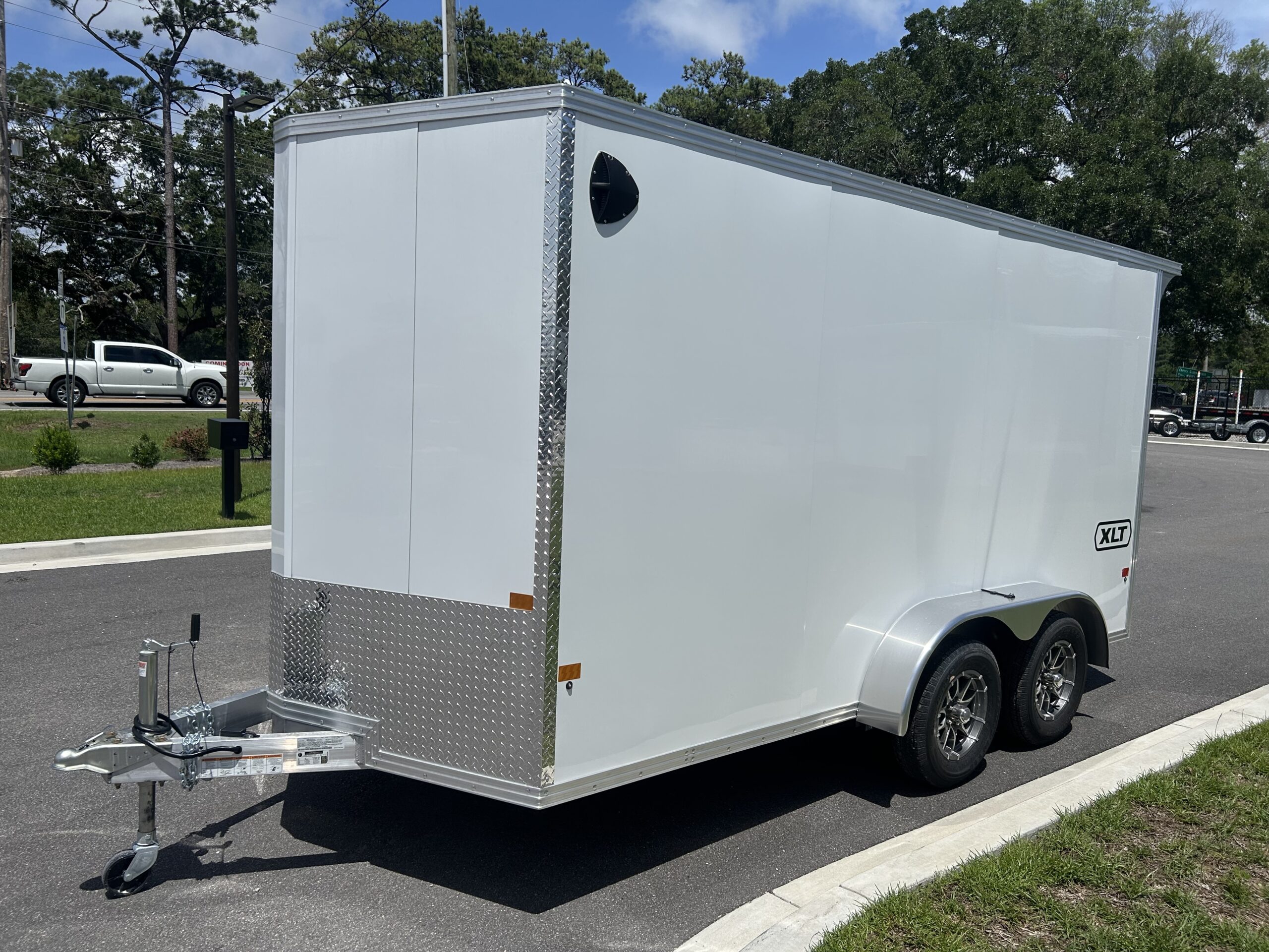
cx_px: 634
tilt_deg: -5.9
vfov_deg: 53.1
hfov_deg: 67.3
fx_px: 953
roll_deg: -1.3
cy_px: 476
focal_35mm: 26
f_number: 1.5
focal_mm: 5.7
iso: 50
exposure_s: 1/8696
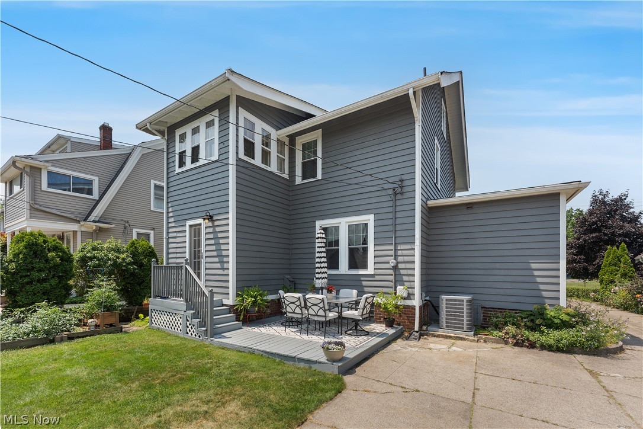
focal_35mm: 14
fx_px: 250
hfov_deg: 104.3
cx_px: 322
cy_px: 214
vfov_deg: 81.2
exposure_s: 1/1250
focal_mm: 14
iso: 500
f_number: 6.3
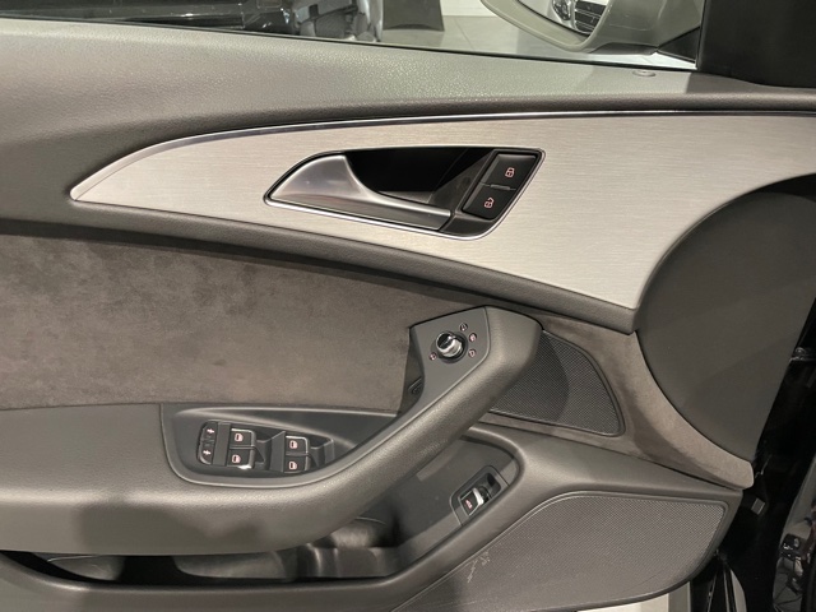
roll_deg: -0.8
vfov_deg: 53.1
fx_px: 613
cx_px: 408
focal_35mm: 26
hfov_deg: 67.3
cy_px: 306
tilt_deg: -34.8
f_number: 1.6
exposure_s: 1/50
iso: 400
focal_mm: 4.2
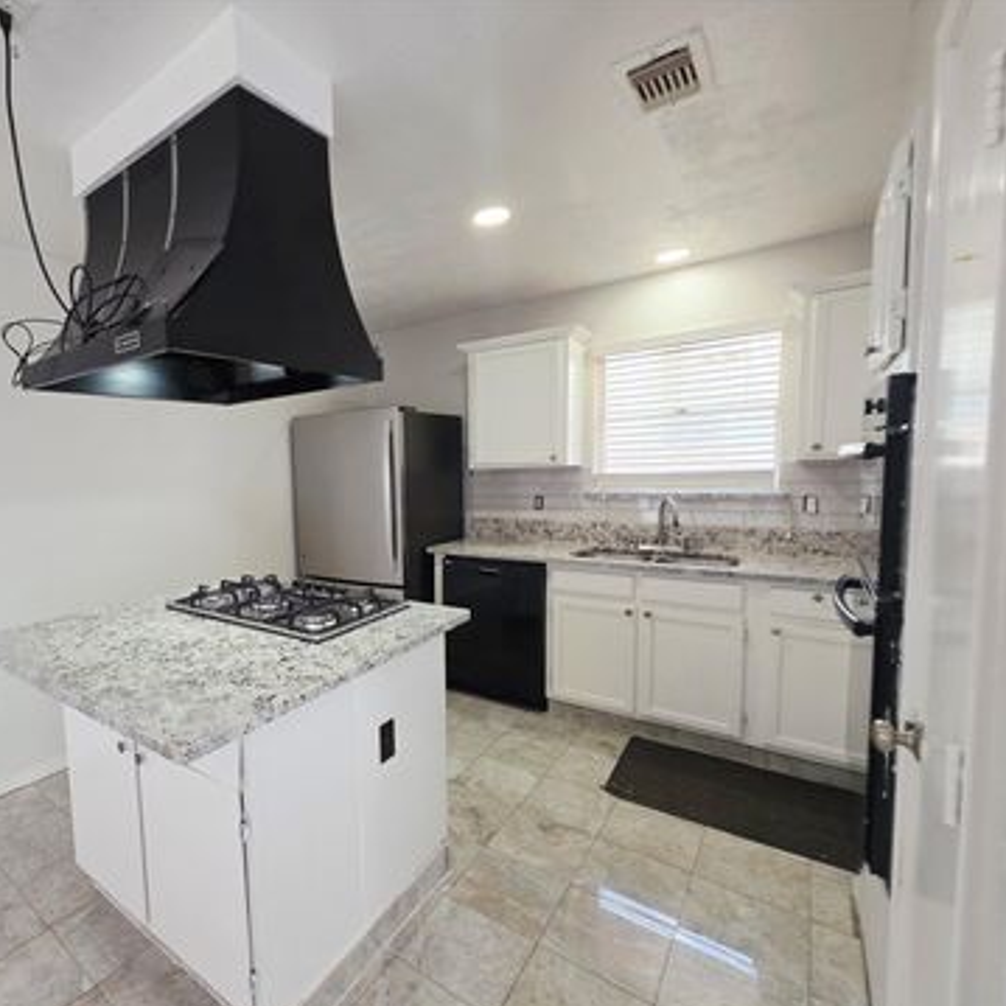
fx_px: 526
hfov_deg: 84.1
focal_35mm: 16
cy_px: 520
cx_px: 328
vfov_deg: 87.4
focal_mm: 2.2
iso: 160
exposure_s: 1/120
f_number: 1.9
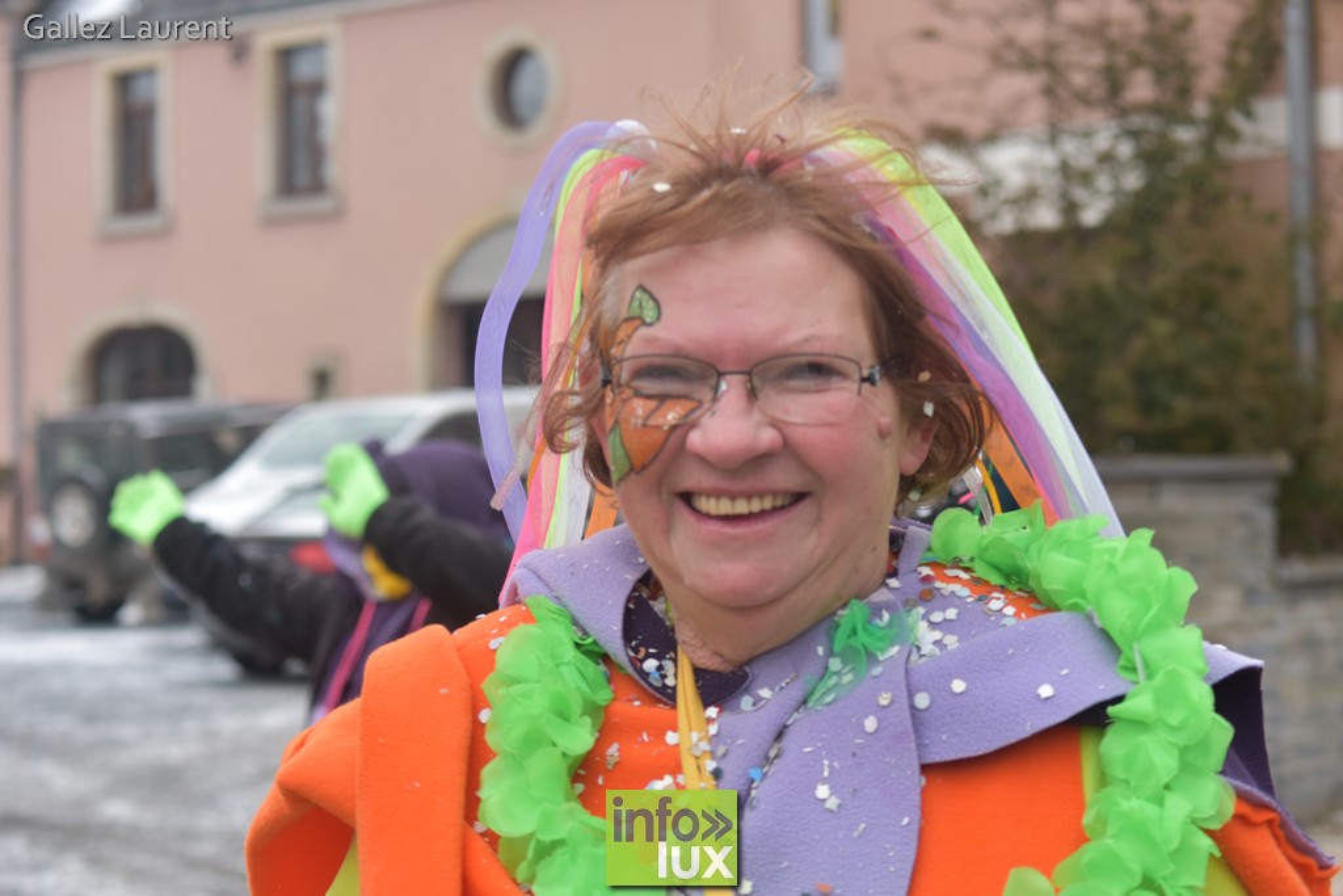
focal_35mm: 75
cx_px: 672
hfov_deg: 27.0
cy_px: 448
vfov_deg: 18.2
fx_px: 2798
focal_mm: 50
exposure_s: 1/160
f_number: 4.5
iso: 320
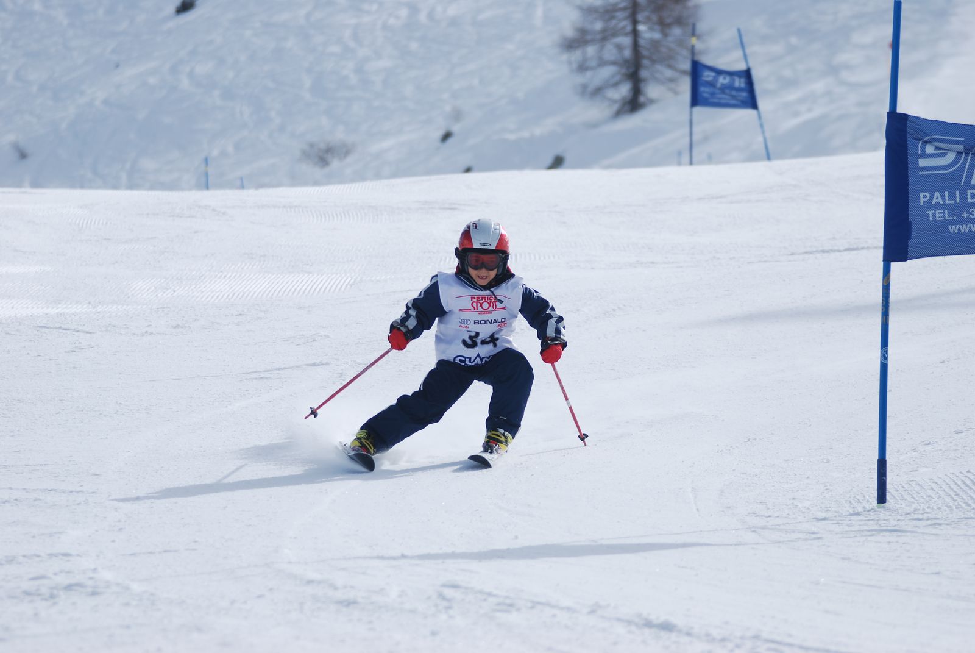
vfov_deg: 5.6
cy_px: 326
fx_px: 6711
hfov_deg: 8.3
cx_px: 488
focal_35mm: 248
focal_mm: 165
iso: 100
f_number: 5.3
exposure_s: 1/1250
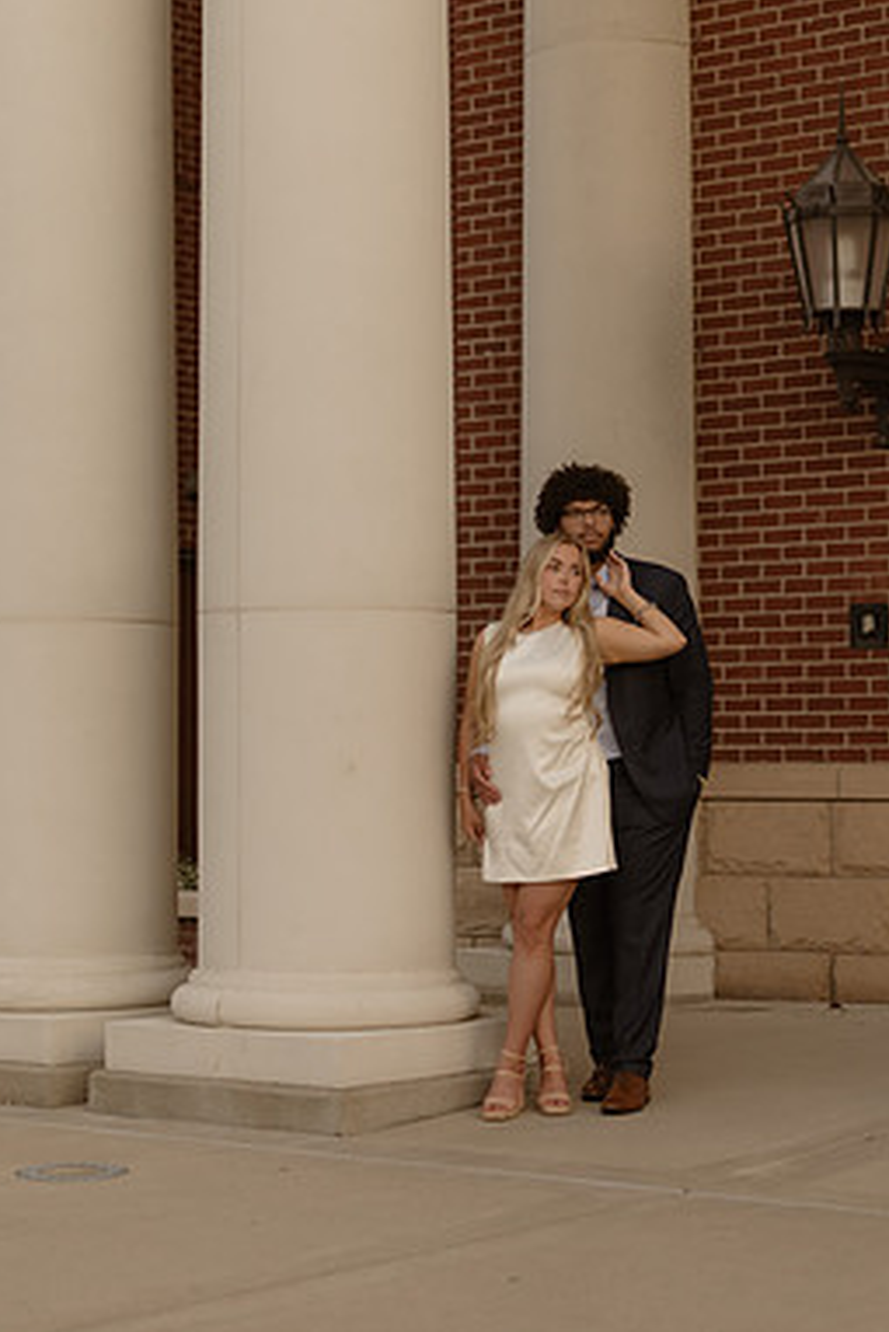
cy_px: 663
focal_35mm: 83
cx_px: 475
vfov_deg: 24.5
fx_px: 3071
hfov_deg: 16.5
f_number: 1.4
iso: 250
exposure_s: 1/250
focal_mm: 50
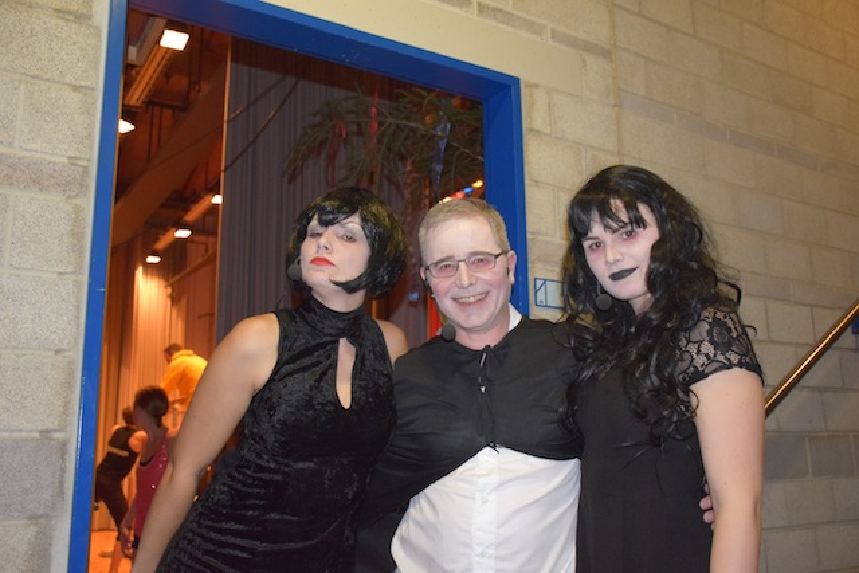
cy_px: 286
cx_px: 430
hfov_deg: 55.1
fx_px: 823
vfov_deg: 38.4
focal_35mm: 34
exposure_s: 1/60
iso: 3200
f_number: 3.8
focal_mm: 23
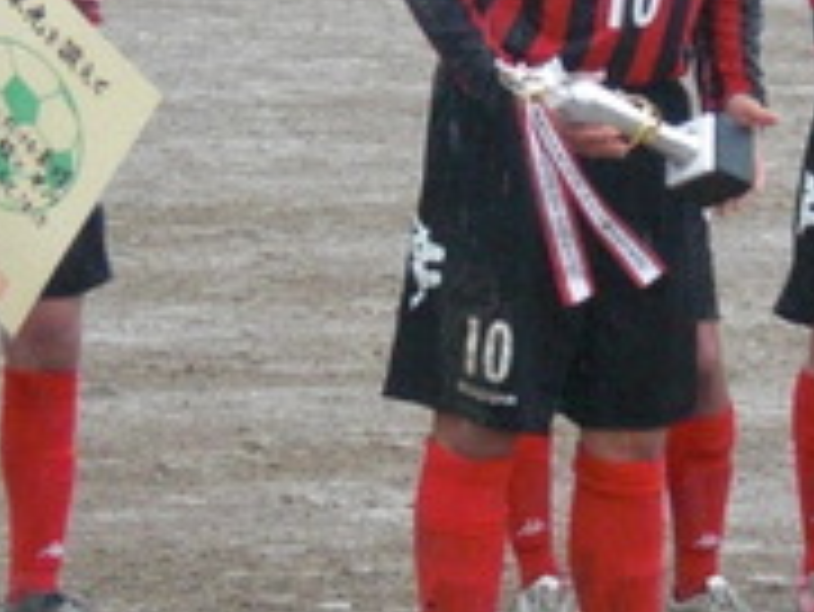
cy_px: -47
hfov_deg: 7.5
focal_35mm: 264
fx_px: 6212
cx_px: 558
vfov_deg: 5.6
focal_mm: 18.9
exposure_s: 1/400
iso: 800
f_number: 5.9
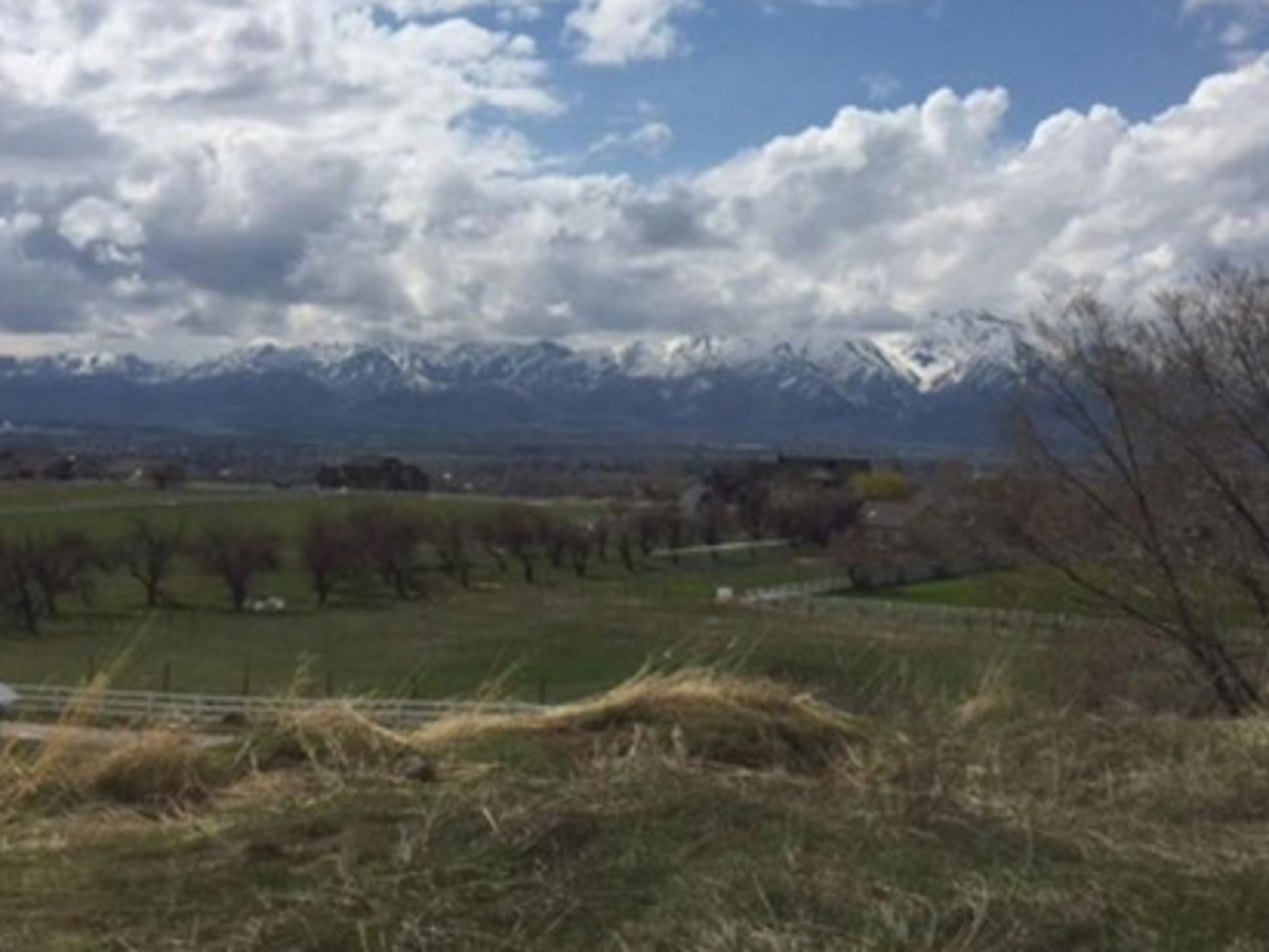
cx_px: 634
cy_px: 243
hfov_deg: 42.1
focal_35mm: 45
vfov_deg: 31.6
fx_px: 1650
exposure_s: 1/7937
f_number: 2.2
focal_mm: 4.15
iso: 32
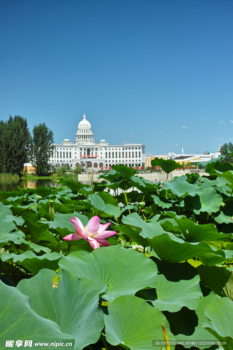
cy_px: 175
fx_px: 437
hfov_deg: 29.9
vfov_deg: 43.6
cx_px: 116
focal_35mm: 45
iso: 100
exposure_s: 1/100
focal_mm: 30
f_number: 8
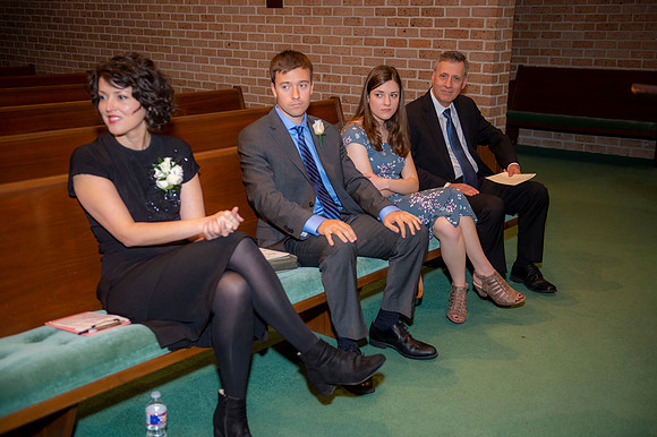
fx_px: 821
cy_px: 218
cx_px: 328
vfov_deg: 29.8
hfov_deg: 43.6
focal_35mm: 45
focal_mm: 45
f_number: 3.2
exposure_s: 1/160
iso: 800
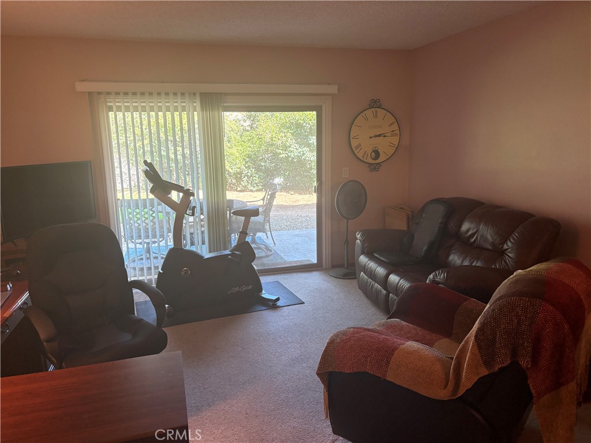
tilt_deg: -10.7
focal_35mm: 26
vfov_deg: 53.1
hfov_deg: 67.3
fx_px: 444
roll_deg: +1.9
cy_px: 222
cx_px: 296
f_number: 1.6
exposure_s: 1/60
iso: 125
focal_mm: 5.96
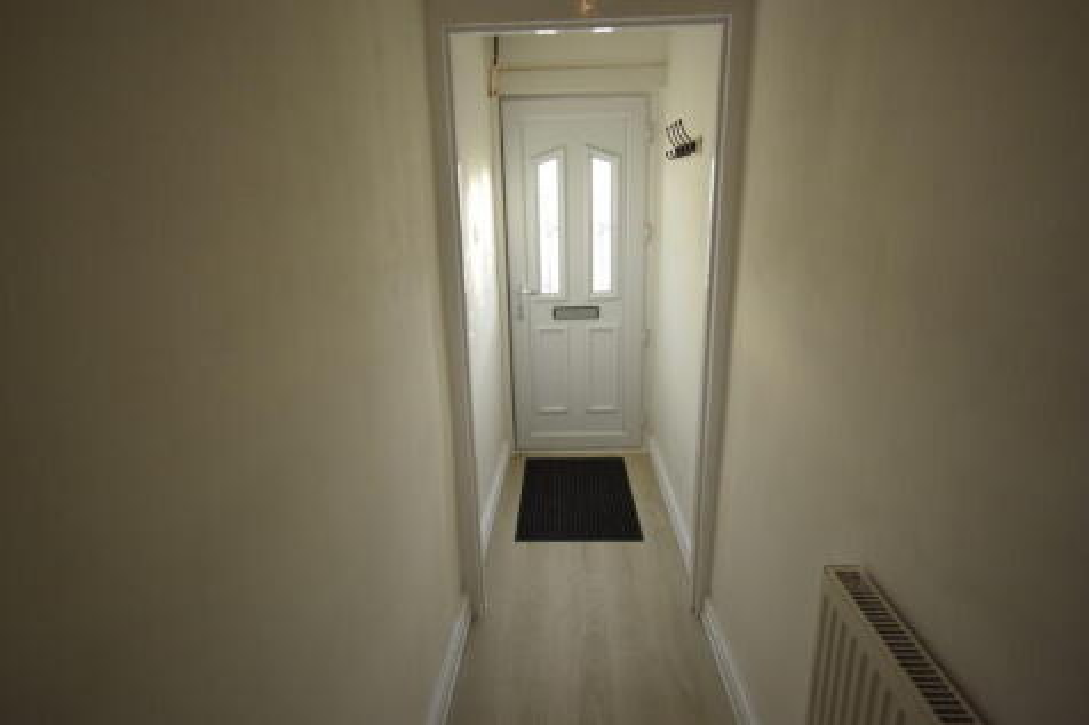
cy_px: 362
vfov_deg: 67.3
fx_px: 544
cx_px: 544
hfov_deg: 90.0
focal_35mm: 18
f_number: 4.5
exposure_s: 1/60
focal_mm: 12
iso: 560
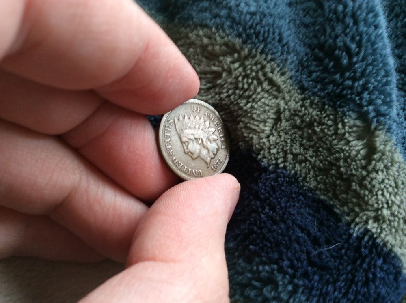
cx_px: 203
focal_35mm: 32
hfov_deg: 56.9
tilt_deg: -66.5
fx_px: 375
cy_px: 152
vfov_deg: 44.1
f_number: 2.4
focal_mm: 3.3
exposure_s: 1/24
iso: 64
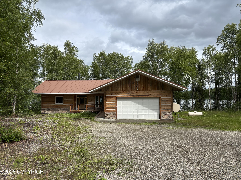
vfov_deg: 53.1
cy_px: 90
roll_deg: +0.6
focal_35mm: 26
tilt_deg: +2.4
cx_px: 120
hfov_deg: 67.3
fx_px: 181
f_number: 1.6
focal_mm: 5.96
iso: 50
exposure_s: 1/2710
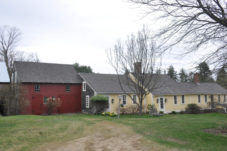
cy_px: 76
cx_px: 114
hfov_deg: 53.2
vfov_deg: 36.8
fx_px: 227
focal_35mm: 36
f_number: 10
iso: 1600
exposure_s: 1/400
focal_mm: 24
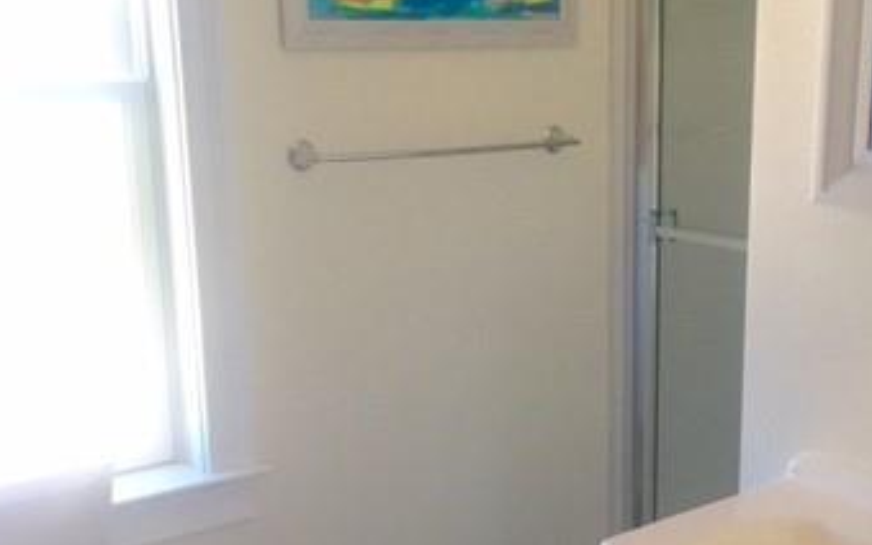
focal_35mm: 58
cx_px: 553
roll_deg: +0.8
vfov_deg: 22.2
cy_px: 391
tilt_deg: -13.9
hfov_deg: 34.9
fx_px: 1379
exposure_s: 1/40
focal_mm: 4.15
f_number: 2.2
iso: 32
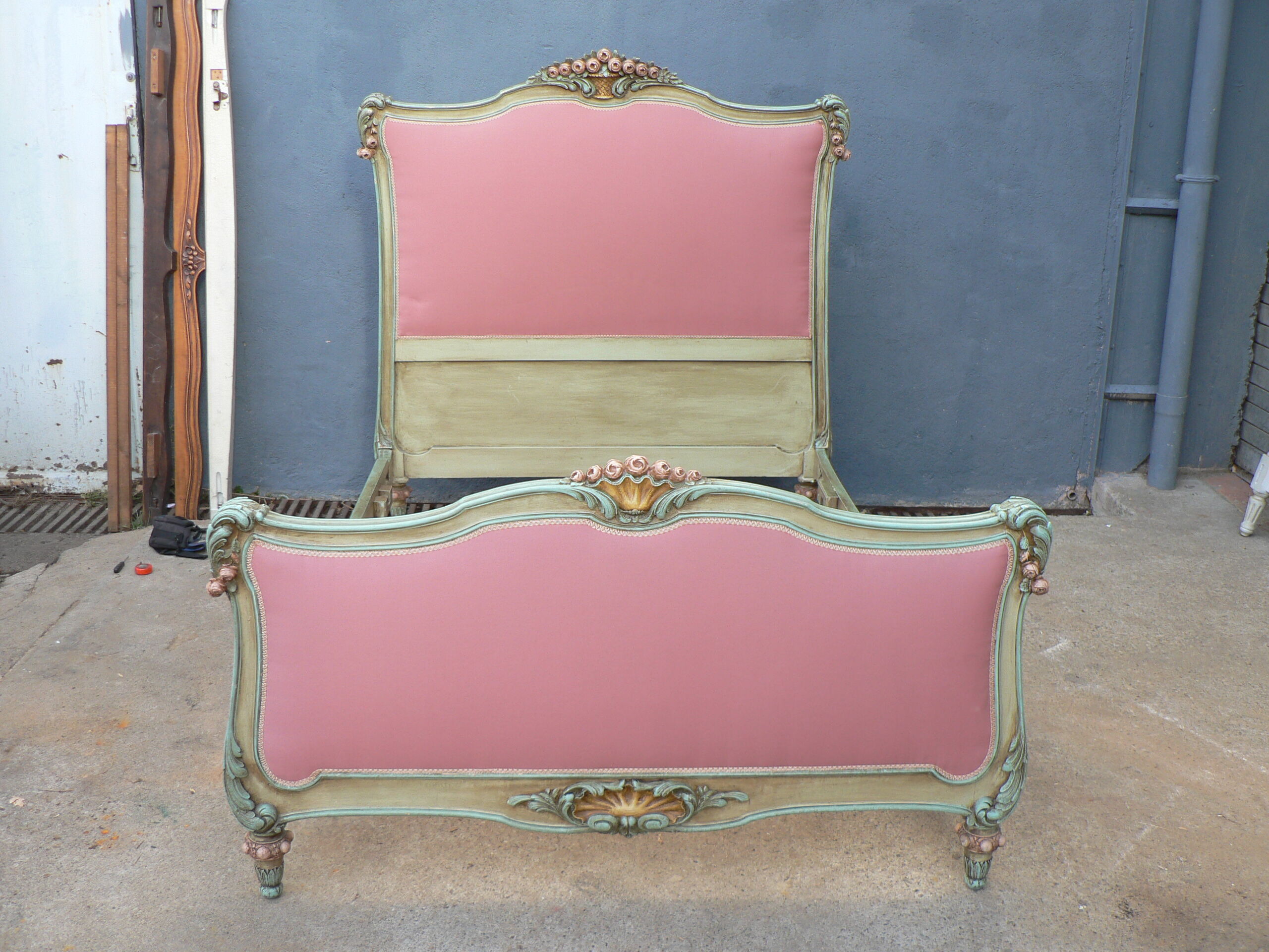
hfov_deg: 51.4
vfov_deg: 39.7
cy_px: 476
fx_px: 1320
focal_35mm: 36
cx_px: 634
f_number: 2.8
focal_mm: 6
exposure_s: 1/80
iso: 80
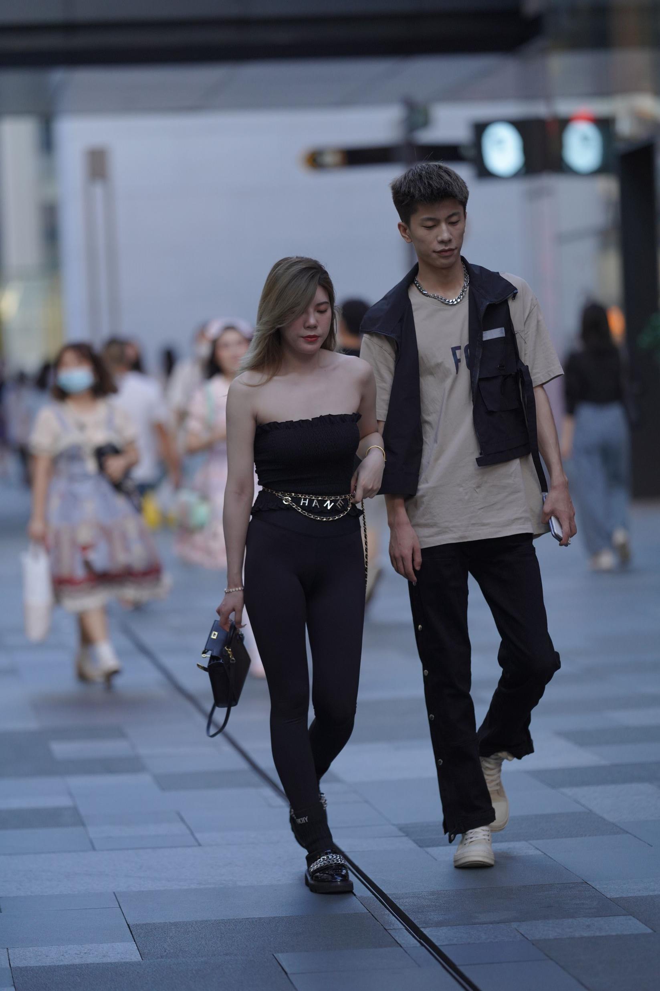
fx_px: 3713
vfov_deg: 15.2
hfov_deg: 10.2
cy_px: 496
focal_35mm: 135
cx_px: 330
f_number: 1.8
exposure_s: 1/1000
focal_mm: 135
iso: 640
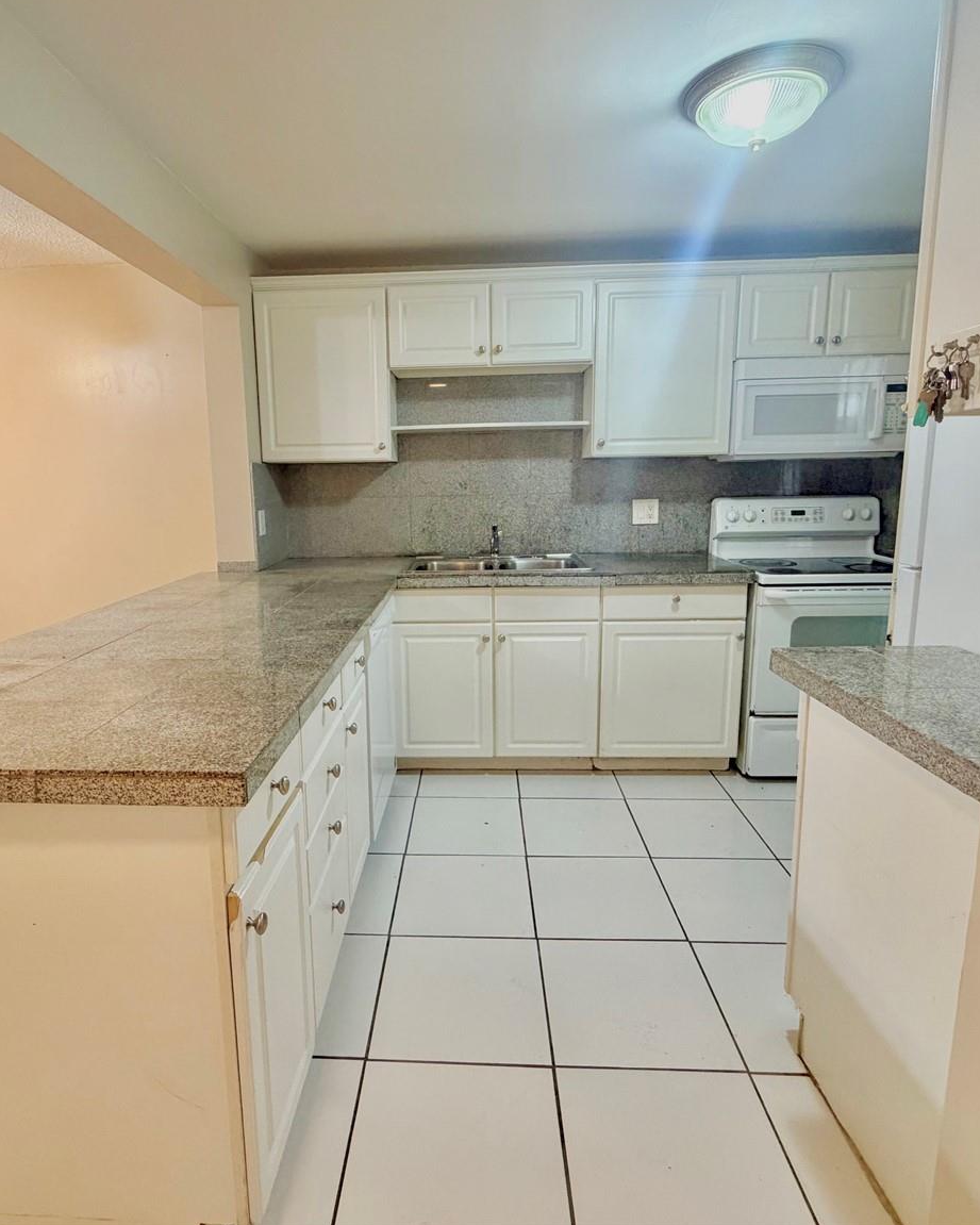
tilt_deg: -10.0
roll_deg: +1.4
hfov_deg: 70.7
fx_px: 689
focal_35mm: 19
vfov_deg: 83.3
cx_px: 442
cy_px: 592
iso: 400
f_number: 2.2
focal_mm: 2.22
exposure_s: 1/60
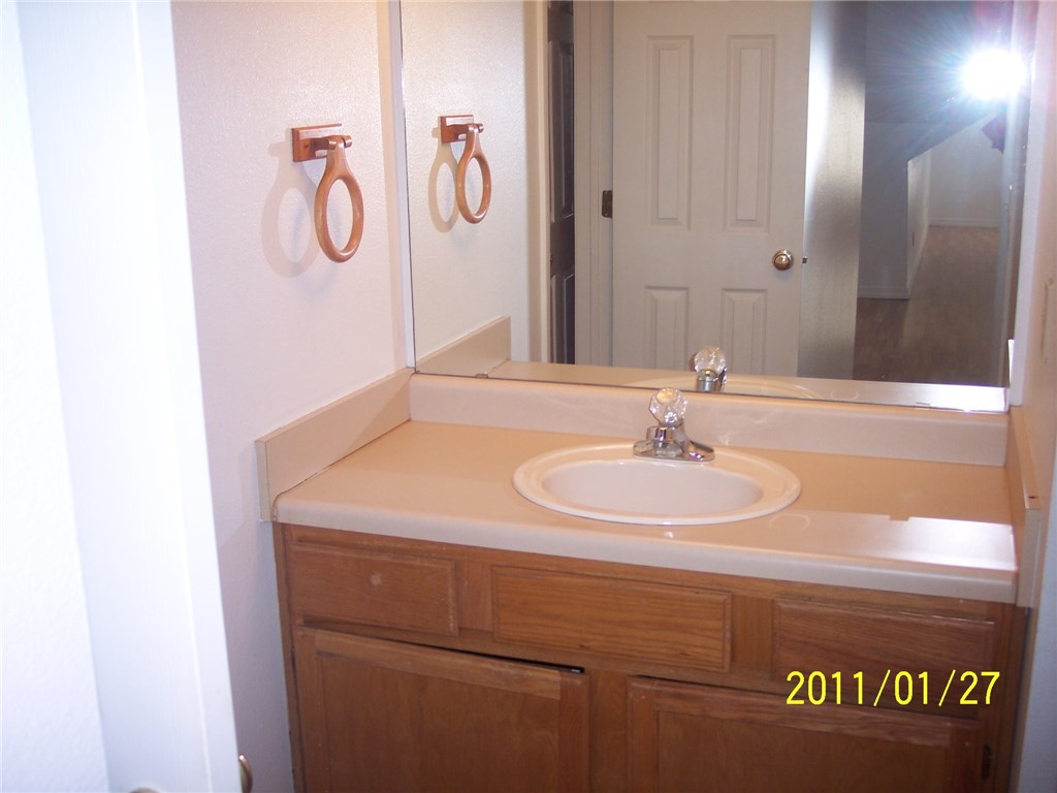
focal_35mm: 39
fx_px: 1191
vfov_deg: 36.8
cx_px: 528
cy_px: 396
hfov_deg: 47.9
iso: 100
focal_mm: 8
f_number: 2.8
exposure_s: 1/60
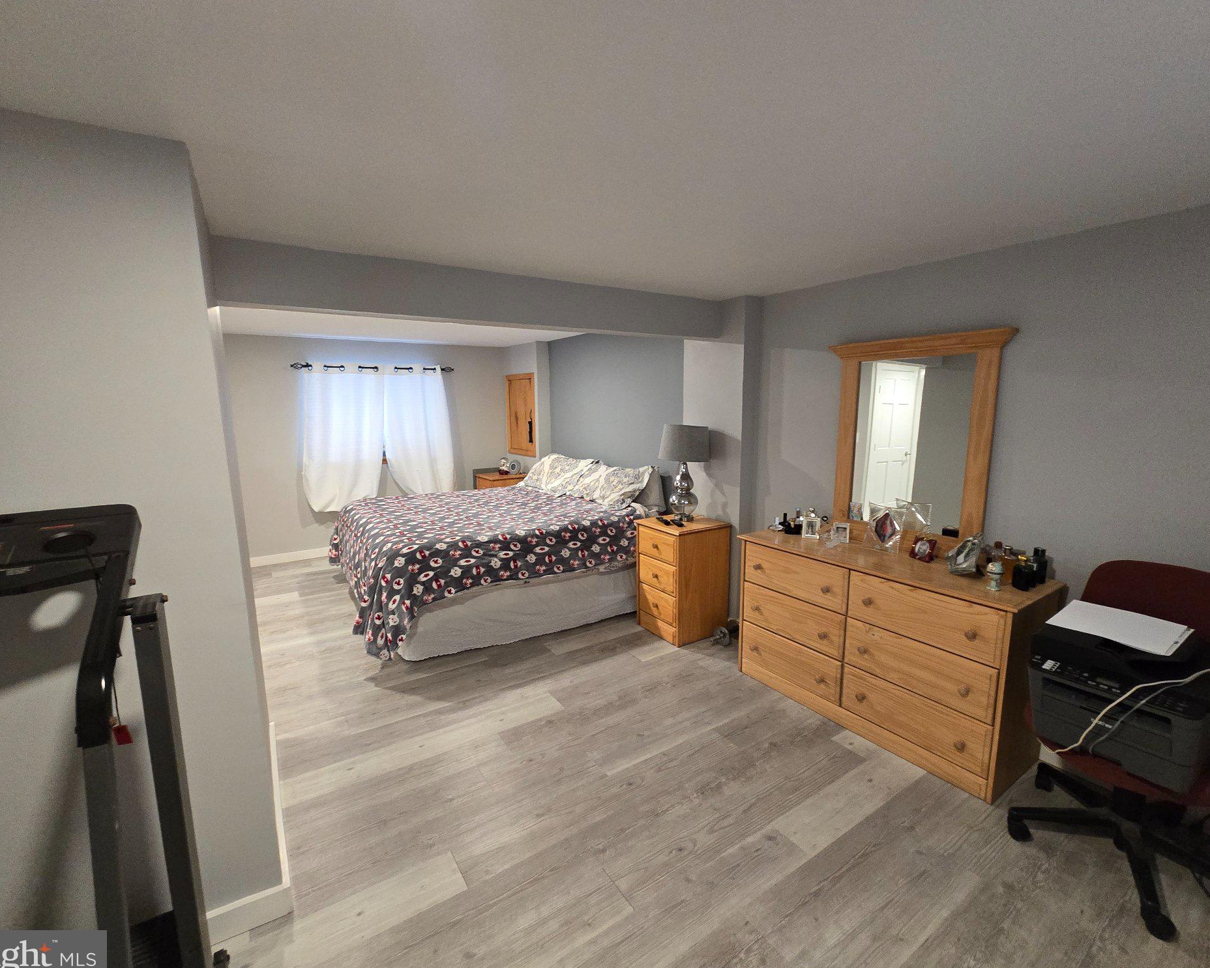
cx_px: 612
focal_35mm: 14
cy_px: 483
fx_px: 501
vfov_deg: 88.0
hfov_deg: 100.7
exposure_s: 1/60
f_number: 2.2
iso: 500
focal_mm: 2.2
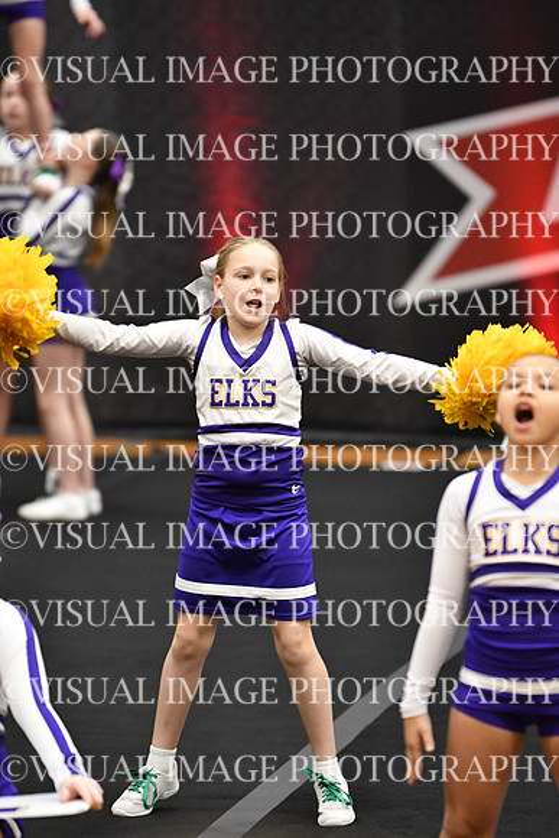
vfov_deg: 6.9
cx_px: 280
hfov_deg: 4.6
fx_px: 6983
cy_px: 419
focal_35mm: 300
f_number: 2.8
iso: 5000
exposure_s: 1/800
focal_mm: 200
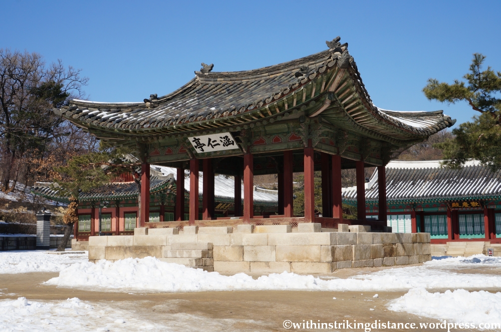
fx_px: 605
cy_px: 166
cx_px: 250
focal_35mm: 44
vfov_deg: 30.8
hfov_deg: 45.0
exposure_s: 1/400
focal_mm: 29
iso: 200
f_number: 13
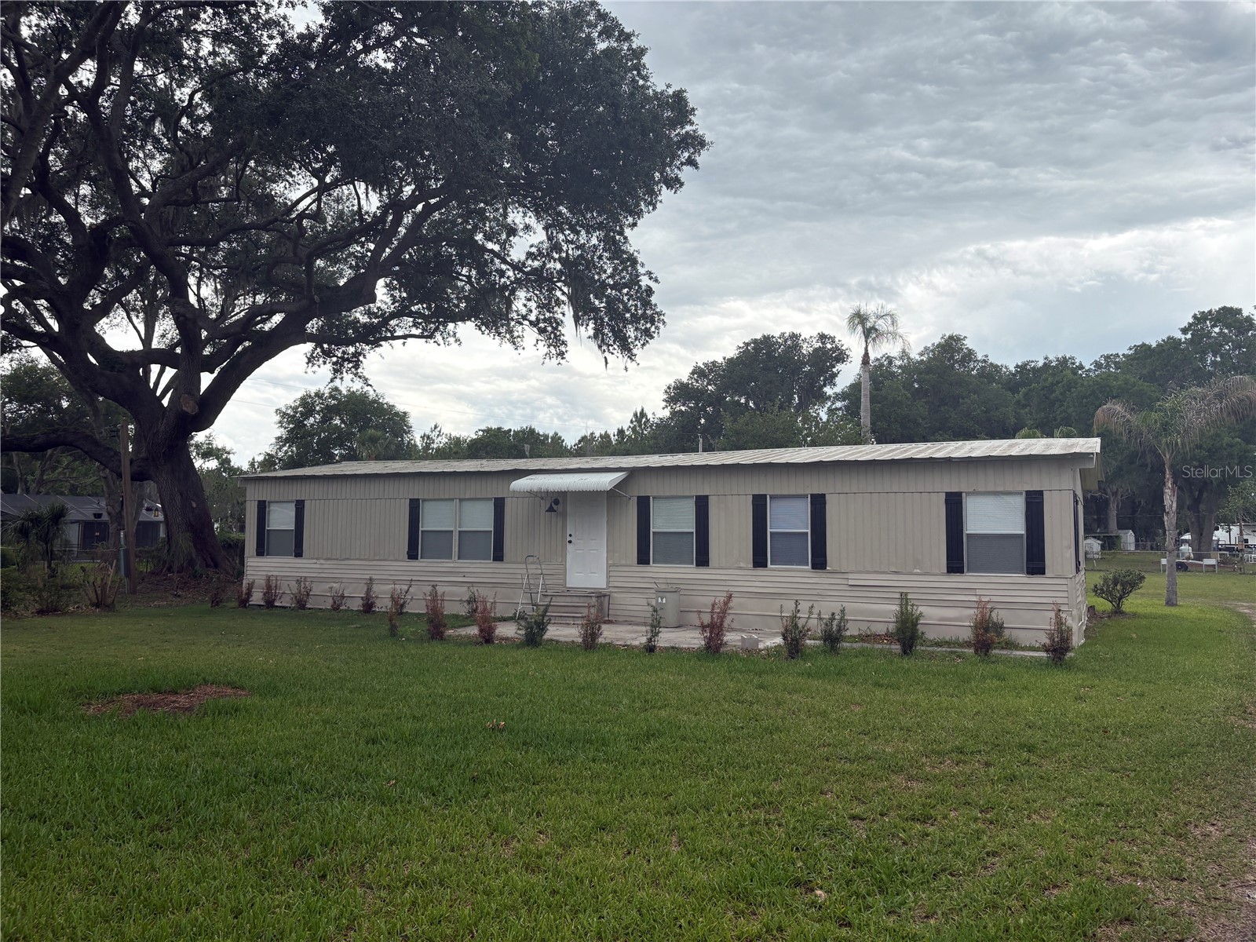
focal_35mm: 26
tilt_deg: +4.2
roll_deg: +0.2
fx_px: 943
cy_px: 471
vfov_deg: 53.1
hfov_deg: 67.3
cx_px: 628
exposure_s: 1/2012
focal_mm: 5.96
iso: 50
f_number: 1.6
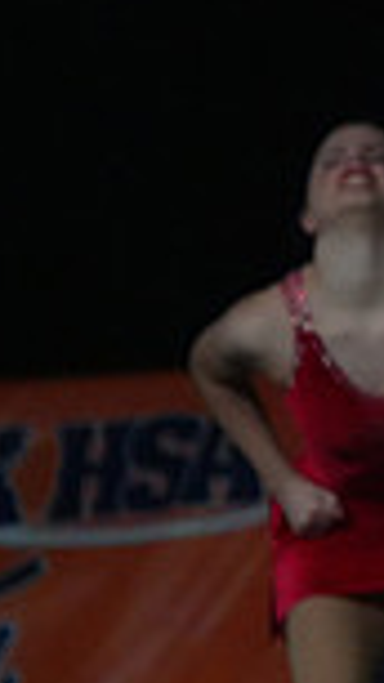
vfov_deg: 2.2
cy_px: 404
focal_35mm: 993
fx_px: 17985
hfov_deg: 1.2
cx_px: 1215
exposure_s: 1/1000
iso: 12800
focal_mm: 250
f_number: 5
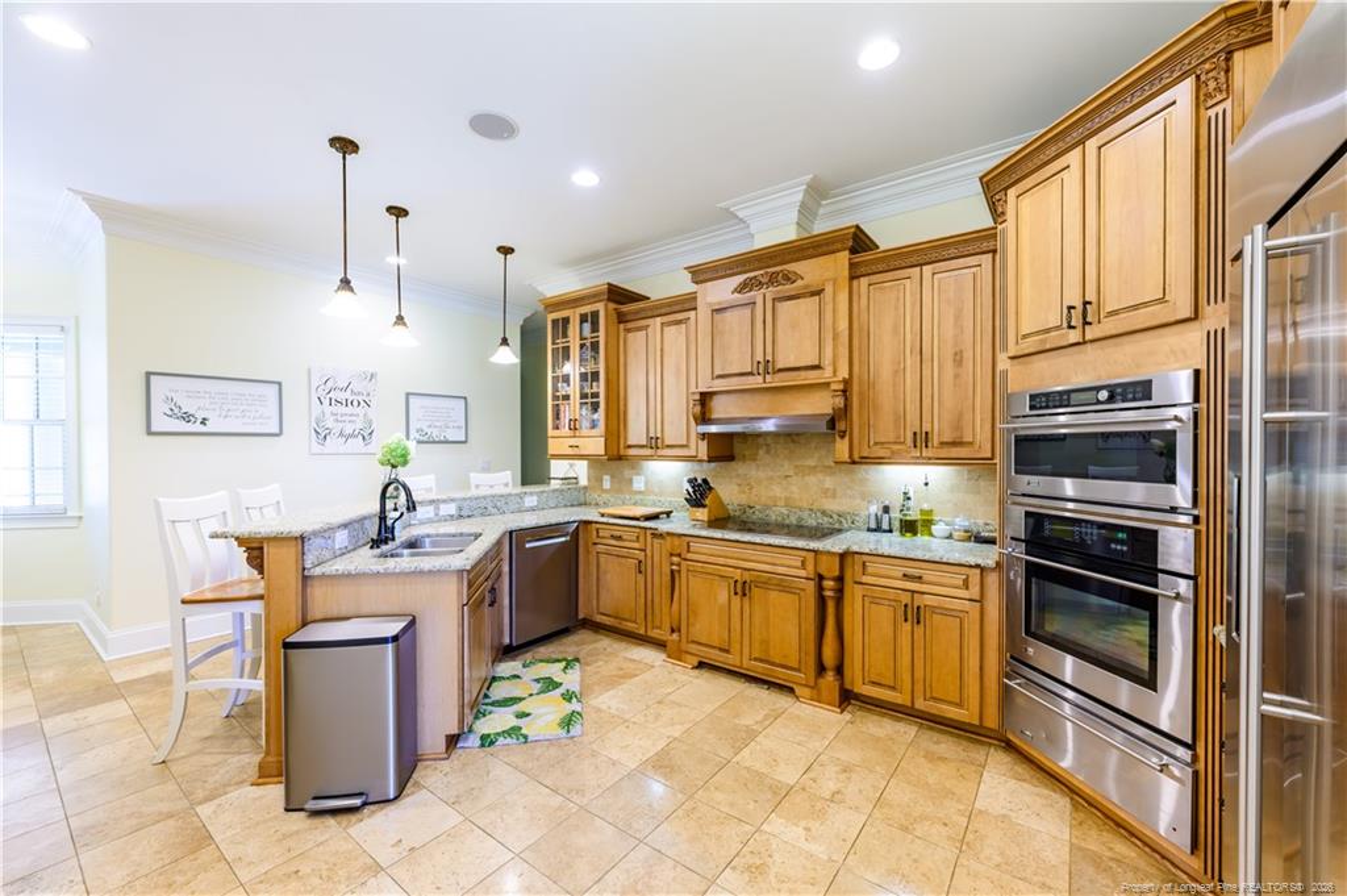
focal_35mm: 14
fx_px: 523
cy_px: 448
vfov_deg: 81.1
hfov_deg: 104.3
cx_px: 674
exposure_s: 1/10
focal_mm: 14
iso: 64
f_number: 8
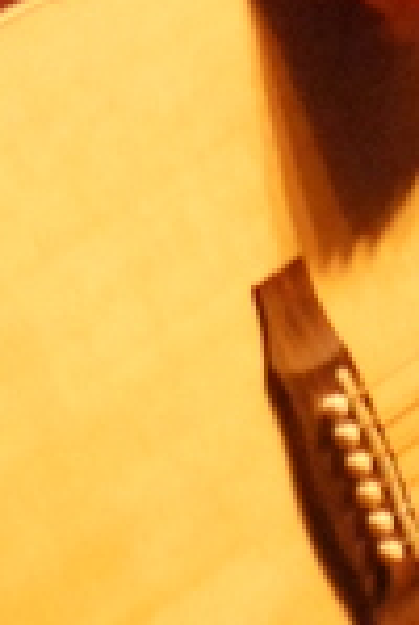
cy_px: -583
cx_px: 172
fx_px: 10096
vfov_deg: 3.5
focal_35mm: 581
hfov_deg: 2.4
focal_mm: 80
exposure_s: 1/500
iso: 1600
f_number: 2.8
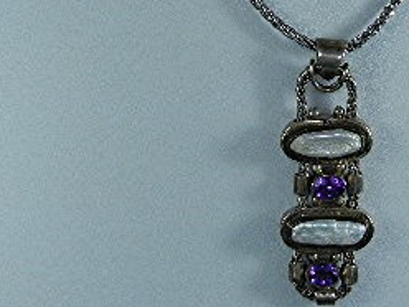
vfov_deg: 12.7
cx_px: 336
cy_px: 50
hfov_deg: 16.8
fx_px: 1371
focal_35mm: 116
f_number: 3.8
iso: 160
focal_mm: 8.1
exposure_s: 1/74.6
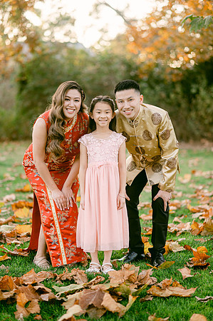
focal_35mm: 85
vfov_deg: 23.9
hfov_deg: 16.0
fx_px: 756
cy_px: 160
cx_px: 106
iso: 200
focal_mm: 85
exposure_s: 1/320
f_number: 2
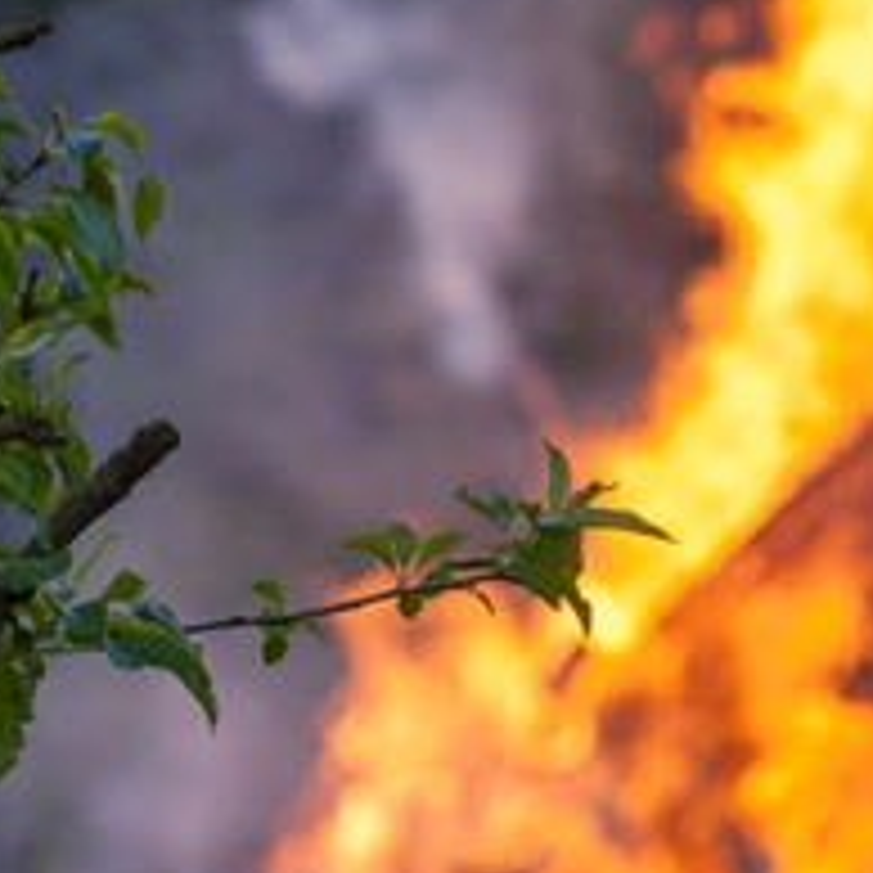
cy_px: 218
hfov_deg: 3.0
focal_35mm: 593
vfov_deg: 3.0
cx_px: 441
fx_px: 16920
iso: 400
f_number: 5.6
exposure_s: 1/250
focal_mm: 180
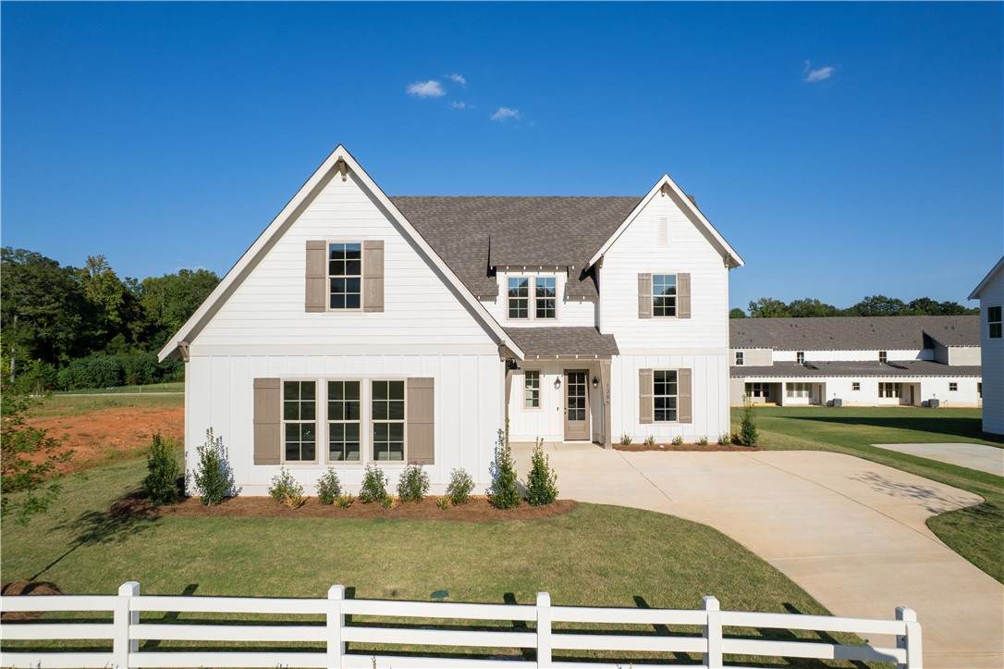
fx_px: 613
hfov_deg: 78.6
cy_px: 334
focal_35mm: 22
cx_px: 502
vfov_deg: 57.2
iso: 100
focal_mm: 8.38
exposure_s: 1/2500
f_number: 2.8
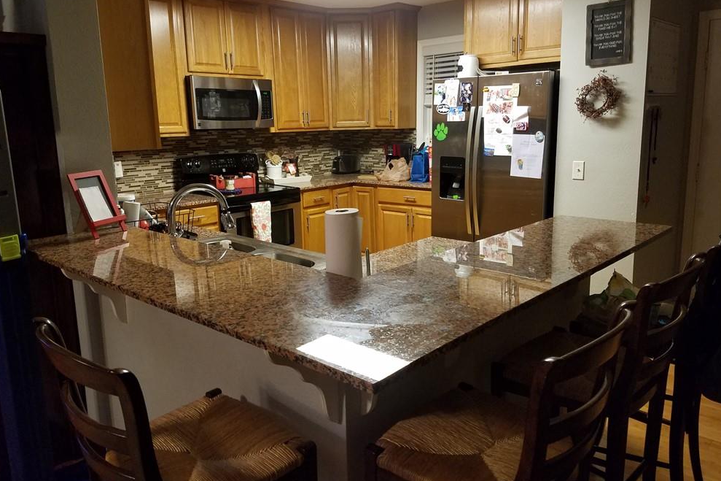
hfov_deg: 65.5
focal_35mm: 28
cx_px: 368
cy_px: 215
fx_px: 561
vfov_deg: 46.3
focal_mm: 4.2
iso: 200
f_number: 1.7
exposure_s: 1/24
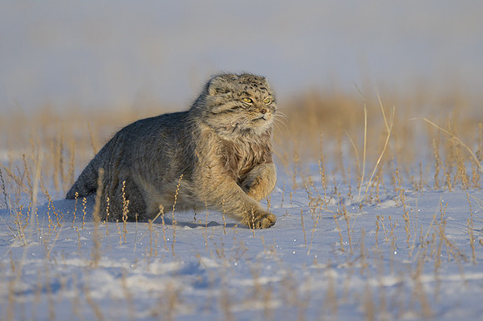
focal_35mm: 637
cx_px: 242
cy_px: 65
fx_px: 8547
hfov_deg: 3.2
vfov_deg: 2.2
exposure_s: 1/2500
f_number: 5.6
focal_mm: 400
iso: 400
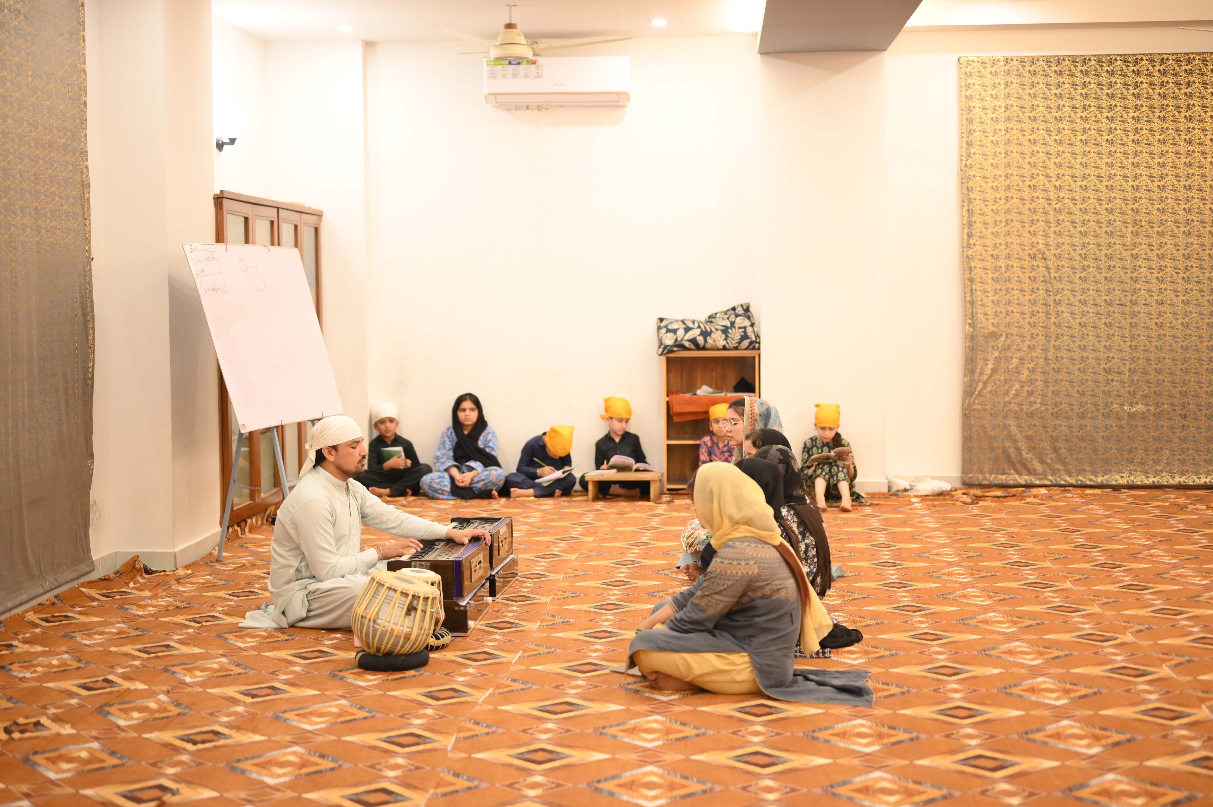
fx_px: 1684
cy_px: 404
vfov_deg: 27.0
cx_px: 606
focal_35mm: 50
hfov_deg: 39.6
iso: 3200
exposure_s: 1/250
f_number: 1.8
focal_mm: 50
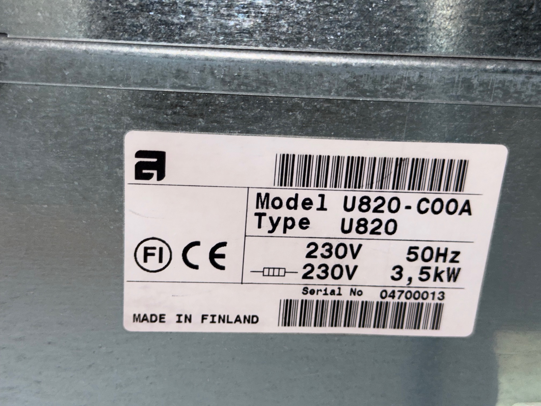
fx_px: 750
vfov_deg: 30.3
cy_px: 203
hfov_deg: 39.7
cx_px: 270
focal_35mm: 48
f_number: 1.78
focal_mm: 6.76
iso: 50
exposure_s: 1/62
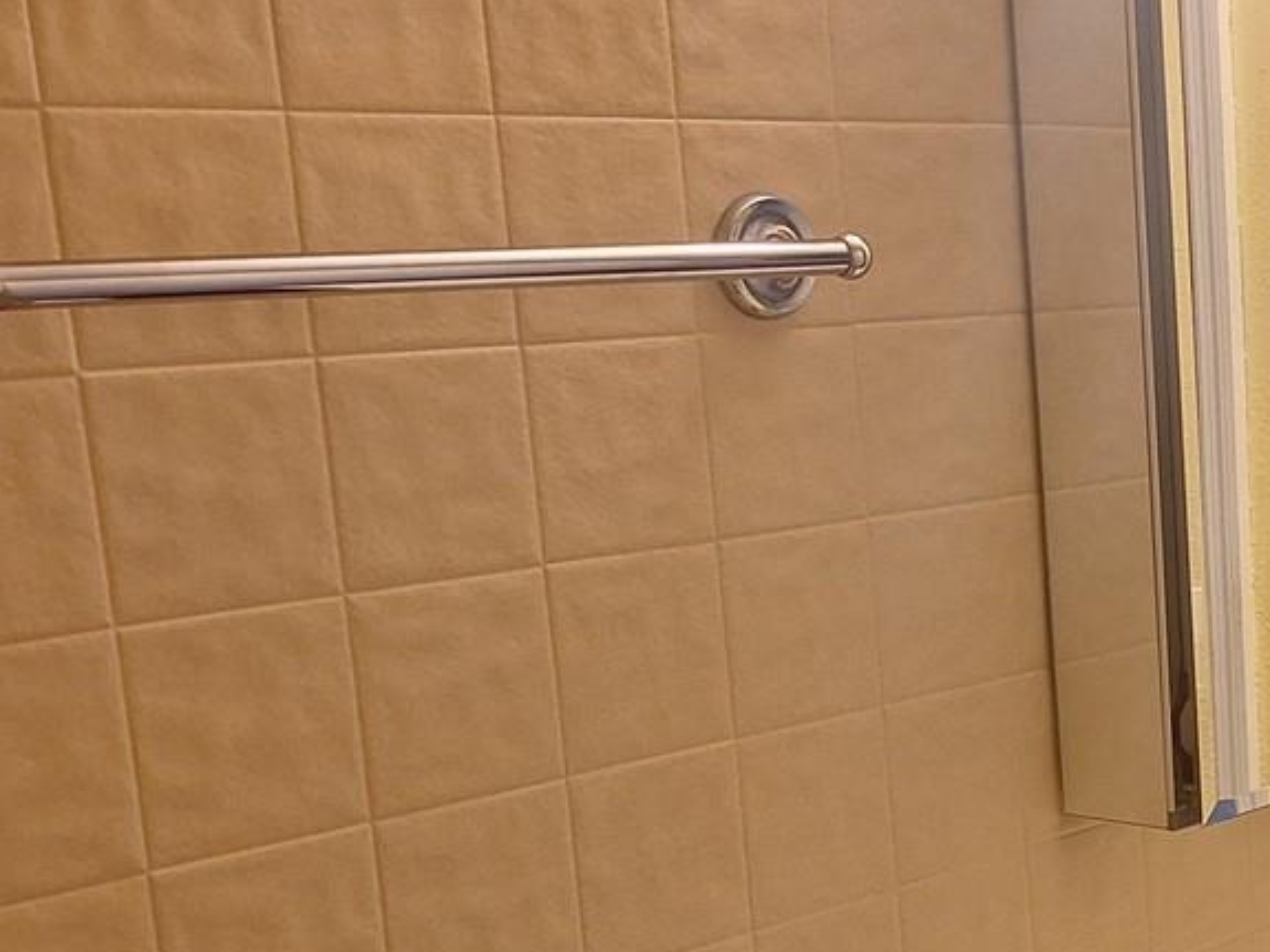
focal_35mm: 64
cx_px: 1237
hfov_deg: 28.6
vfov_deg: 22.6
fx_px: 2348
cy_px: 755
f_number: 1.8
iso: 64
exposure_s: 1/60
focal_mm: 5.54
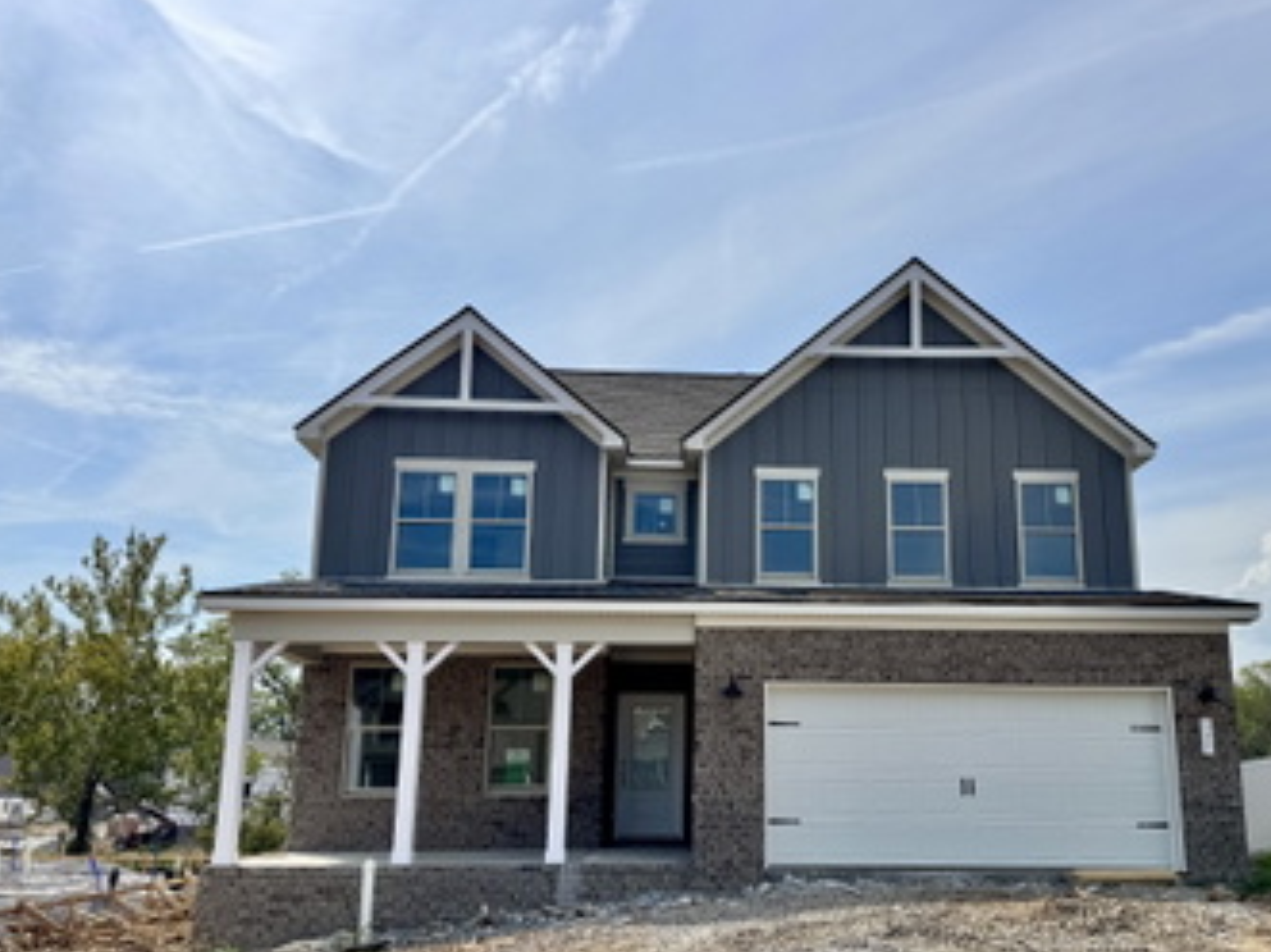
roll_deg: -0.6
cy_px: 560
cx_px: 749
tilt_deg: +11.2
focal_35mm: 29
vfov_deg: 48.0
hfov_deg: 61.3
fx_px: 1064
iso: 80
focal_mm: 6.76
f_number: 1.78
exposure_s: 1/12346
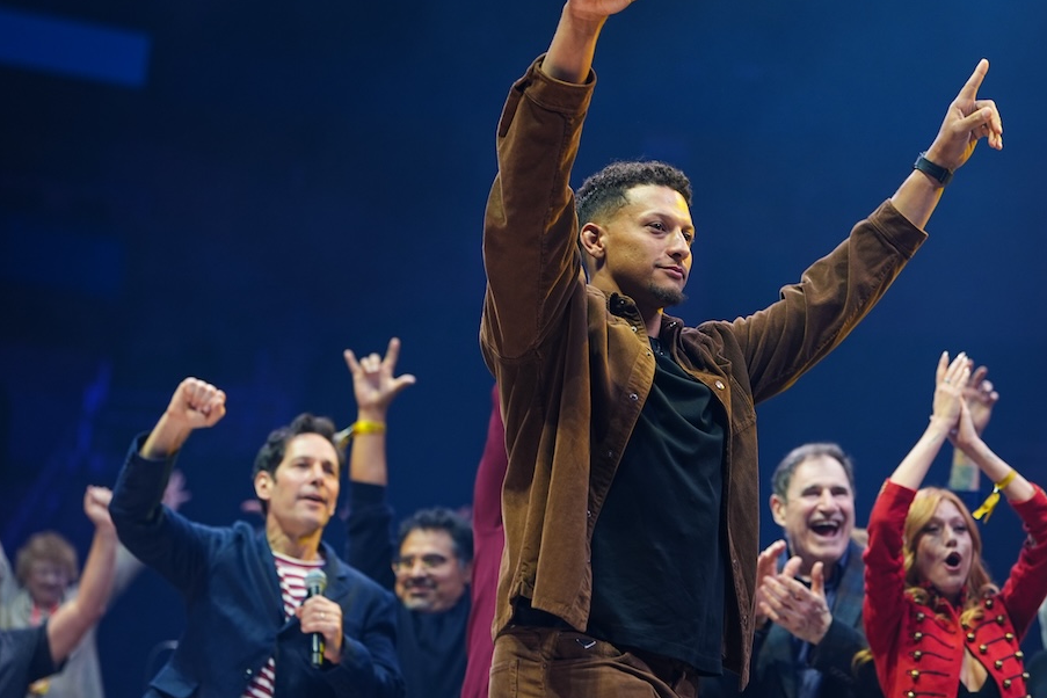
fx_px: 2821
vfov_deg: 14.1
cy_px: 281
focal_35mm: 97
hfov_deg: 21.0
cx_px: 628
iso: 500
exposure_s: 1/400
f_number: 2.2
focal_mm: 73
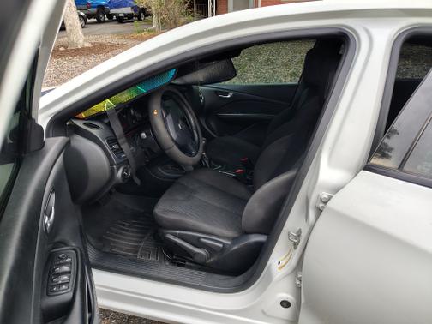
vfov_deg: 56.8
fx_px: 300
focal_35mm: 24
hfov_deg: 71.6
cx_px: 216
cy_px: 162
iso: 129
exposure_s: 1/111
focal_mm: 5.56
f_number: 1.8
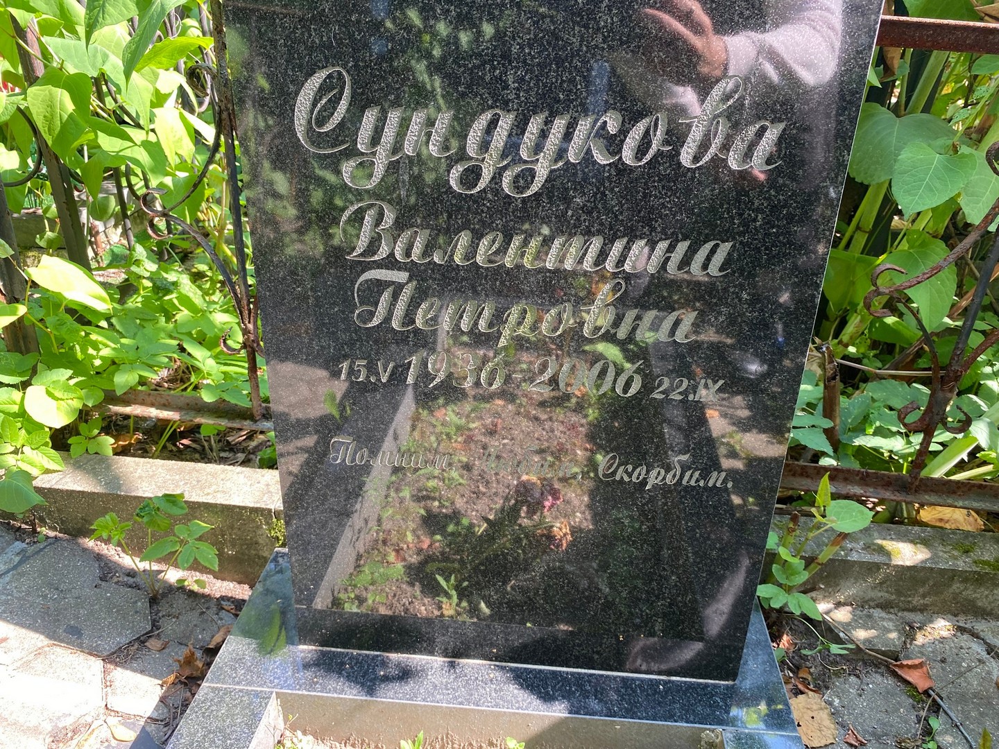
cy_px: 374
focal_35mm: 26
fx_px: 750
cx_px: 500
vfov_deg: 53.1
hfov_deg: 67.3
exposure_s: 1/122
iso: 40
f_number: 1.8
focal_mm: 4.25
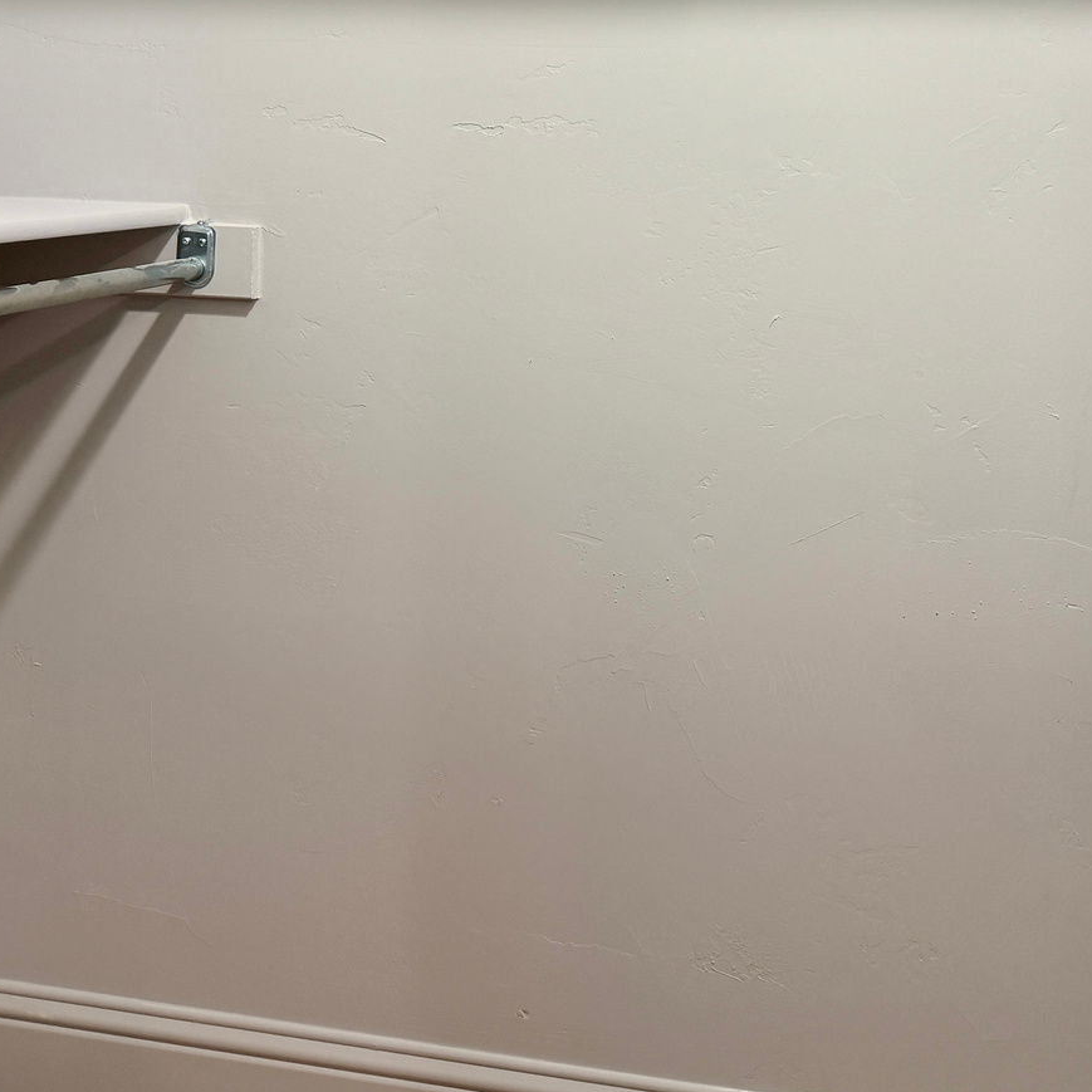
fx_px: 1785
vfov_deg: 32.8
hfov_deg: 33.8
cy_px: 178
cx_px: 707
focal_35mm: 50
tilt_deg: -1.4
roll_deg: -1.3
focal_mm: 6.76
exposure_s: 1/60
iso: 160
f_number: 1.78
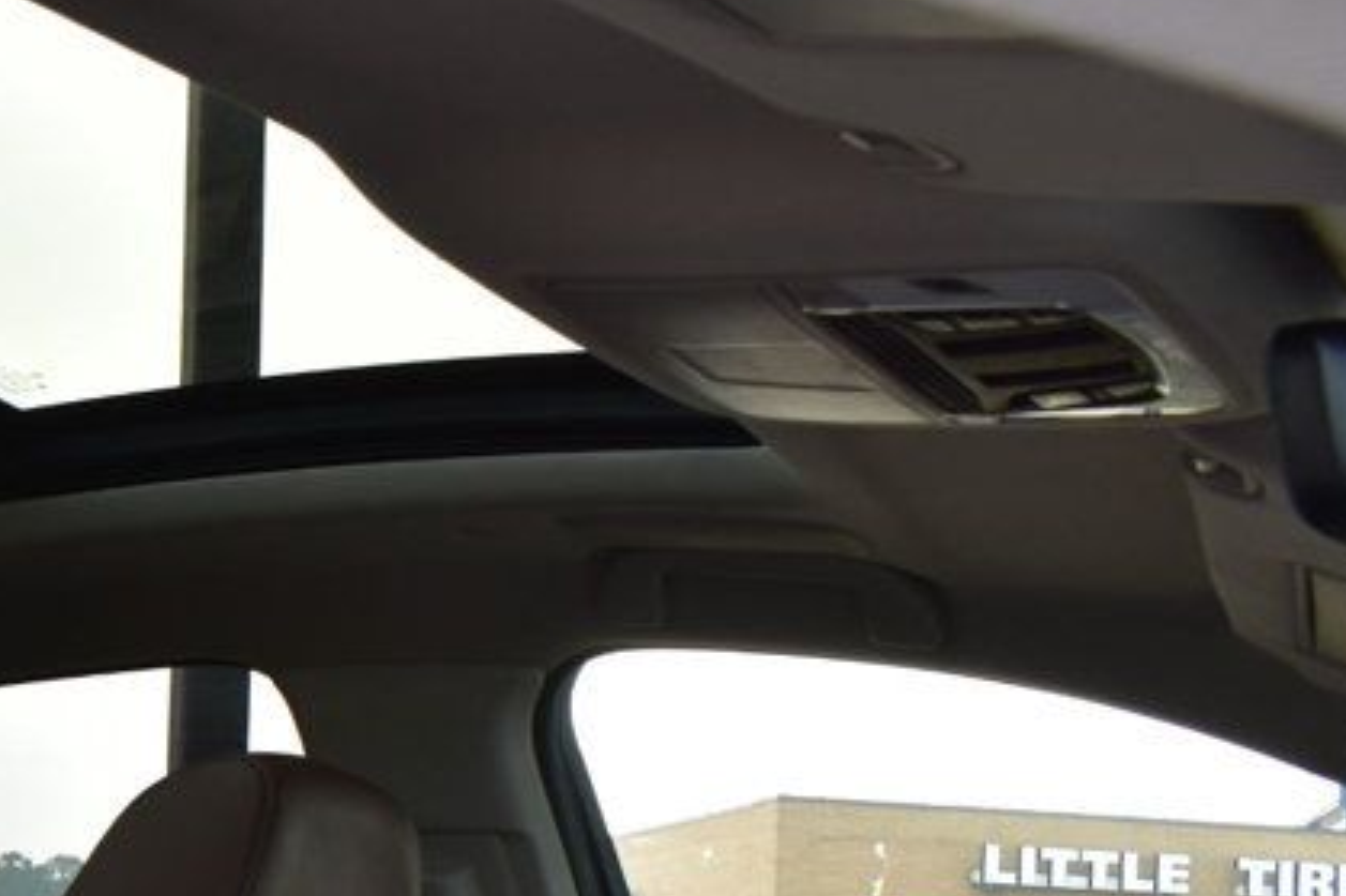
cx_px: -225
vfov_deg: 19.5
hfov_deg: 27.3
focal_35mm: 66
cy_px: 1044
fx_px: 2467
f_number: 9
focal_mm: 18
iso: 400
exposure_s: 1/125
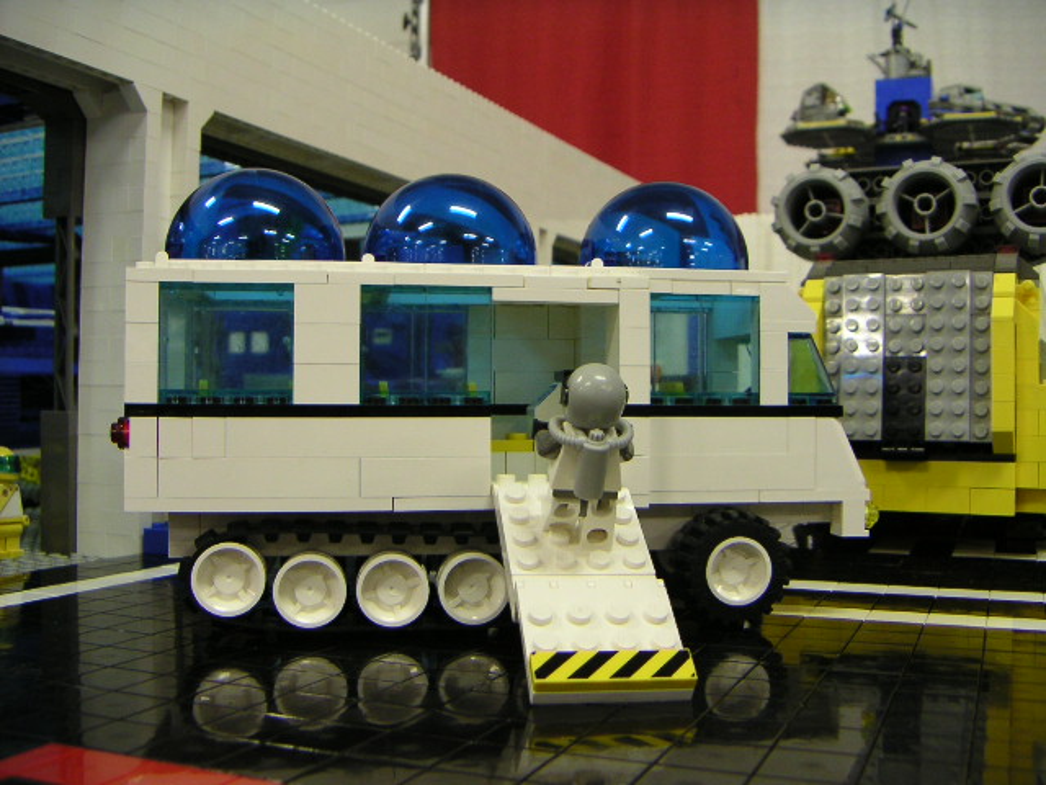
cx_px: 523
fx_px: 1118
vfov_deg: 38.7
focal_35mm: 37
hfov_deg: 50.1
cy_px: 392
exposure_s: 1/10
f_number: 2.8
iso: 100
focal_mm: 4.8
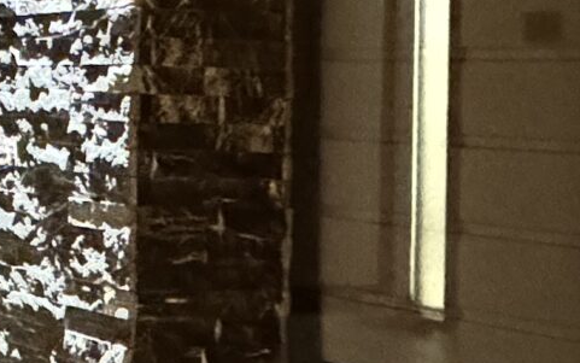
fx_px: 1249
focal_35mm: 79
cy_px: 69
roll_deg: -1.0
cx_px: -500
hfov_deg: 19.0
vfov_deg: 16.4
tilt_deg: -0.2
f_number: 2.2
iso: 1600
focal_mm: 2.22
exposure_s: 1/33
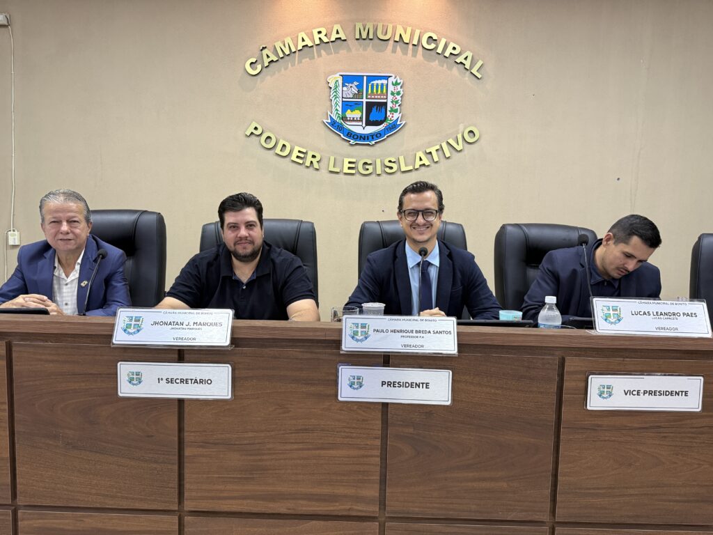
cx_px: 356
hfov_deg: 71.6
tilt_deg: -4.3
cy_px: 268
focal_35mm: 24
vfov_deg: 56.8
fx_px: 494
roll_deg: -1.4
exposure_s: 1/60
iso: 320
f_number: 1.78
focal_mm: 6.76
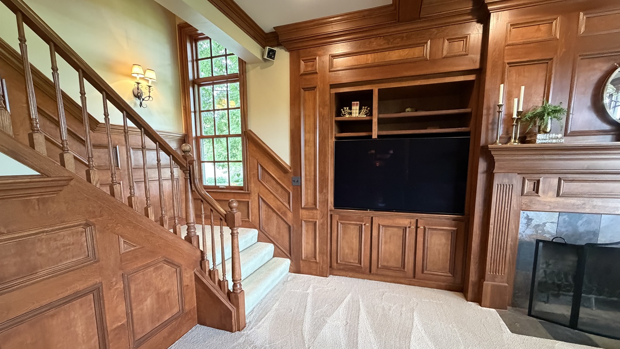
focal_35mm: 16
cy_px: 198
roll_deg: +1.1
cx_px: 308
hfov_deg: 99.4
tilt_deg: -7.7
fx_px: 263
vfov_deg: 66.8
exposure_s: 1/60
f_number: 2.2
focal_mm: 2.22
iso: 800
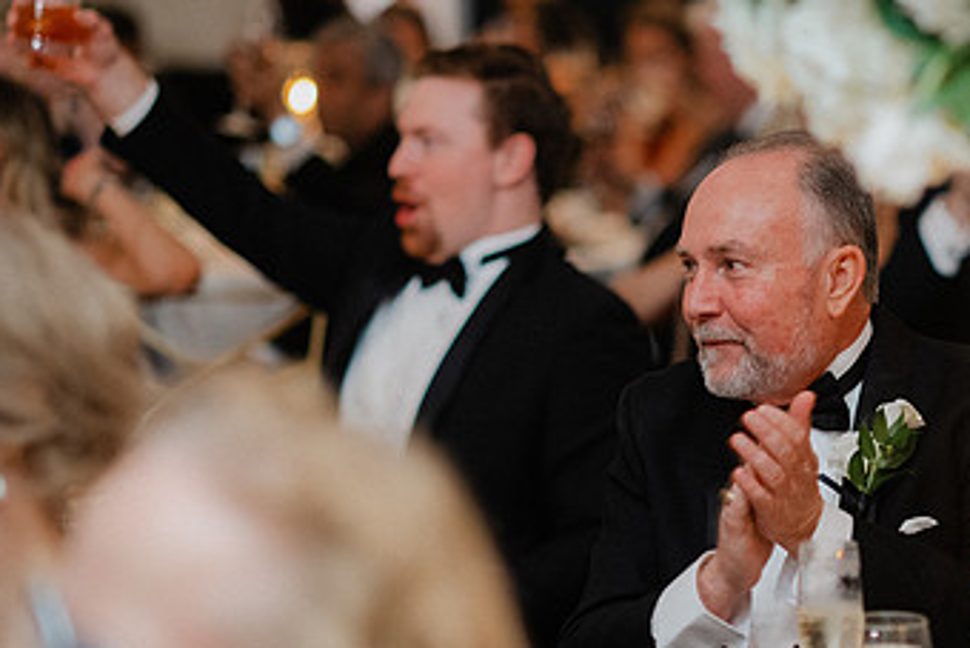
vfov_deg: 9.5
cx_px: 745
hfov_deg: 14.1
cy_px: 507
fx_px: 3908
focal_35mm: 145
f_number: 2
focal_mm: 85
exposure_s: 1/160
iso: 2000
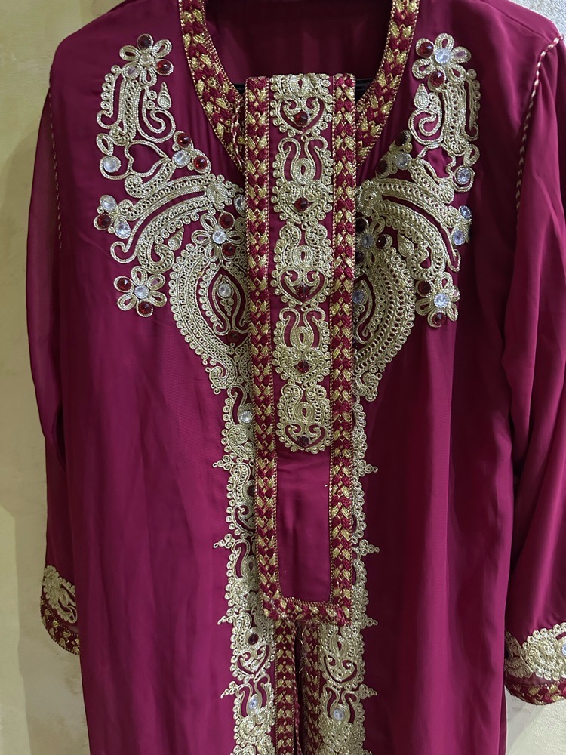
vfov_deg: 71.6
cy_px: 378
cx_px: 283
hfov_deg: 56.8
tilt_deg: -13.1
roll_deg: +0.1
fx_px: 523
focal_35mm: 24
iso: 1000
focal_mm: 6.86
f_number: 1.78
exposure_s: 1/33
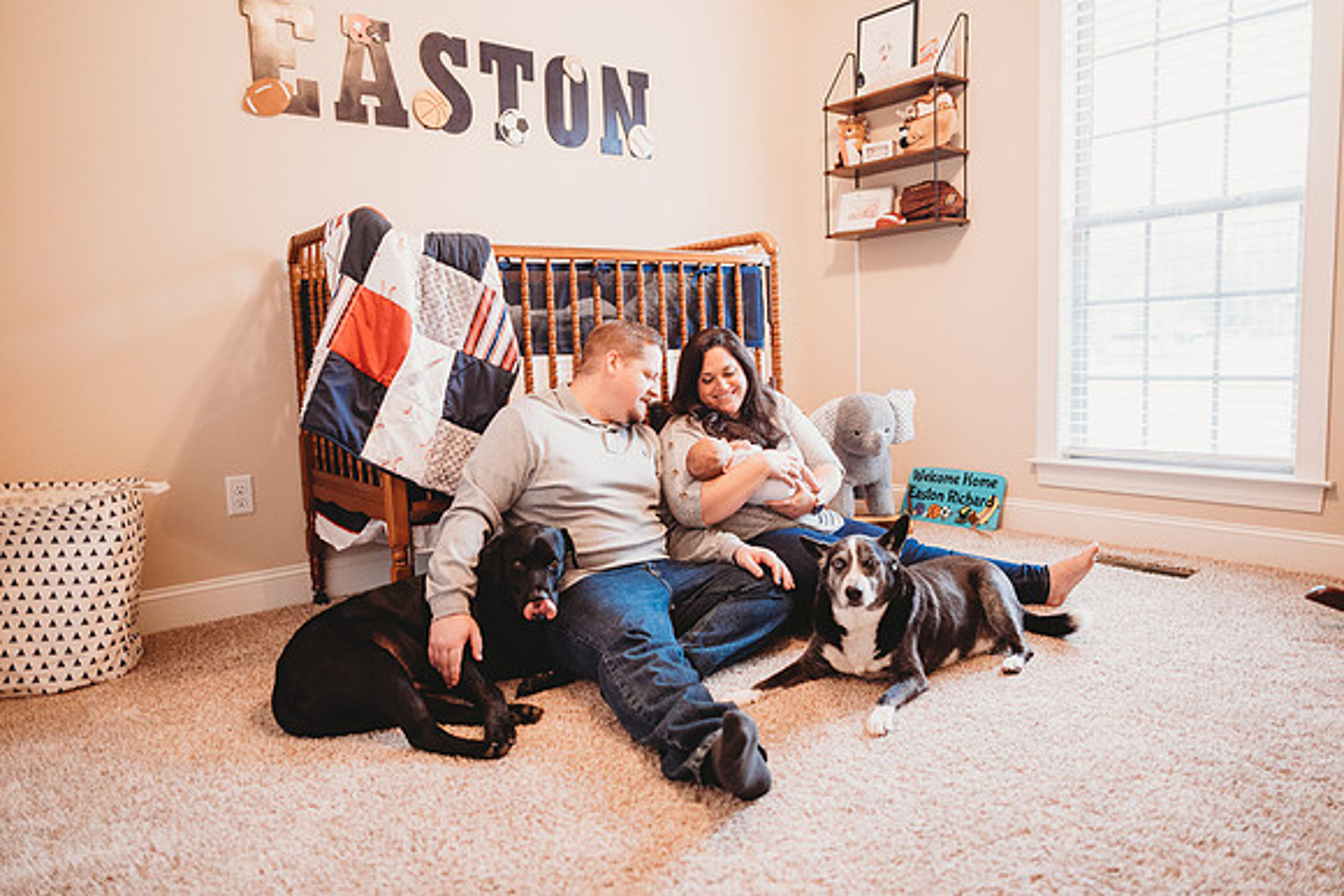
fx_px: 896
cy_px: 448
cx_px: 672
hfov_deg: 73.7
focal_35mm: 24
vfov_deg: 53.2
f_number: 2.2
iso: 800
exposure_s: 1/160
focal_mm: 24
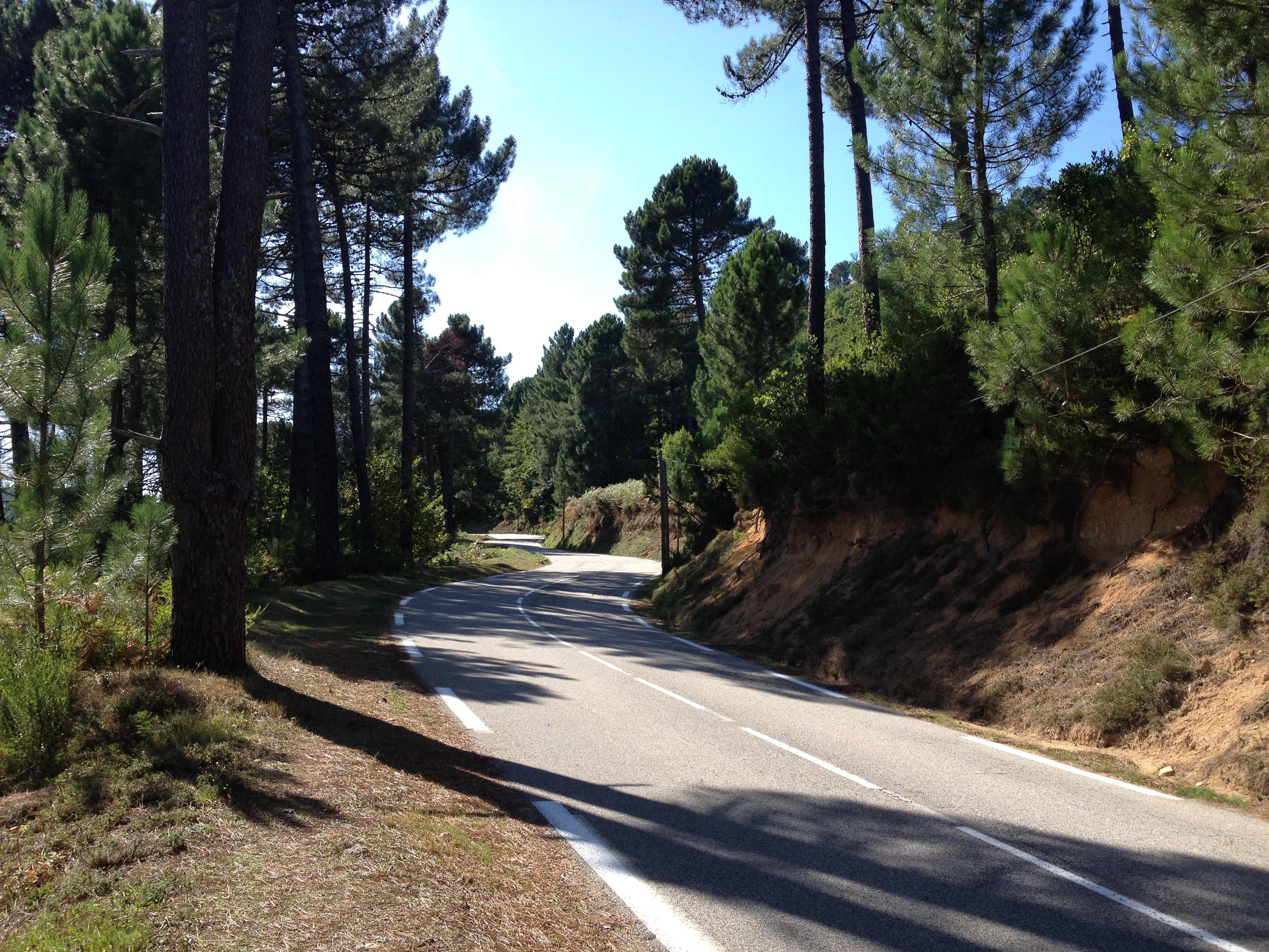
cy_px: 476
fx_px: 1283
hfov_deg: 52.6
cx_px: 634
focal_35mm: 35
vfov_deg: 40.7
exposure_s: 1/800
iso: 64
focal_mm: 4.28
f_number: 2.4
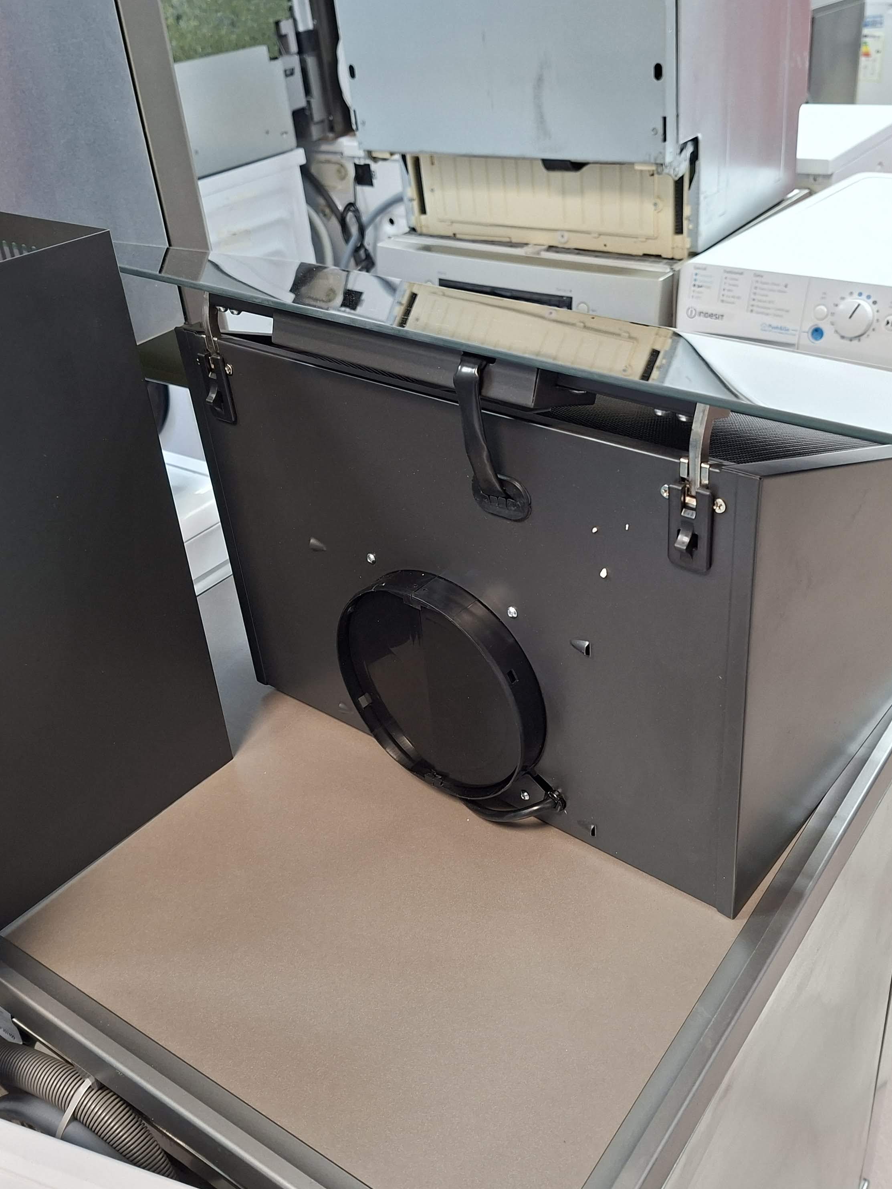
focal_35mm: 31
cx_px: 481
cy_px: 601
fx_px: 1065
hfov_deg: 45.4
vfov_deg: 58.4
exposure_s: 1/33
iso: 250
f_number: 1.8
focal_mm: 5.54
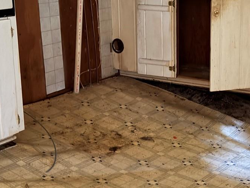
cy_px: 79
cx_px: 184
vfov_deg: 19.9
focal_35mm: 74
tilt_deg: -12.8
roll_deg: +0.5
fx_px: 534
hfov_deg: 26.0
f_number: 1.78
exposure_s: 1/2
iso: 500
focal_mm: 6.76
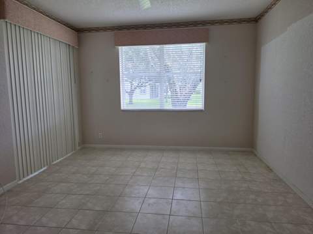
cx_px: 156
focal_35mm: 23
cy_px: 117
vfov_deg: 58.8
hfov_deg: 74.0
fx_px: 208
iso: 40
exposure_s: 1/180
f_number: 1.4
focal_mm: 6.5
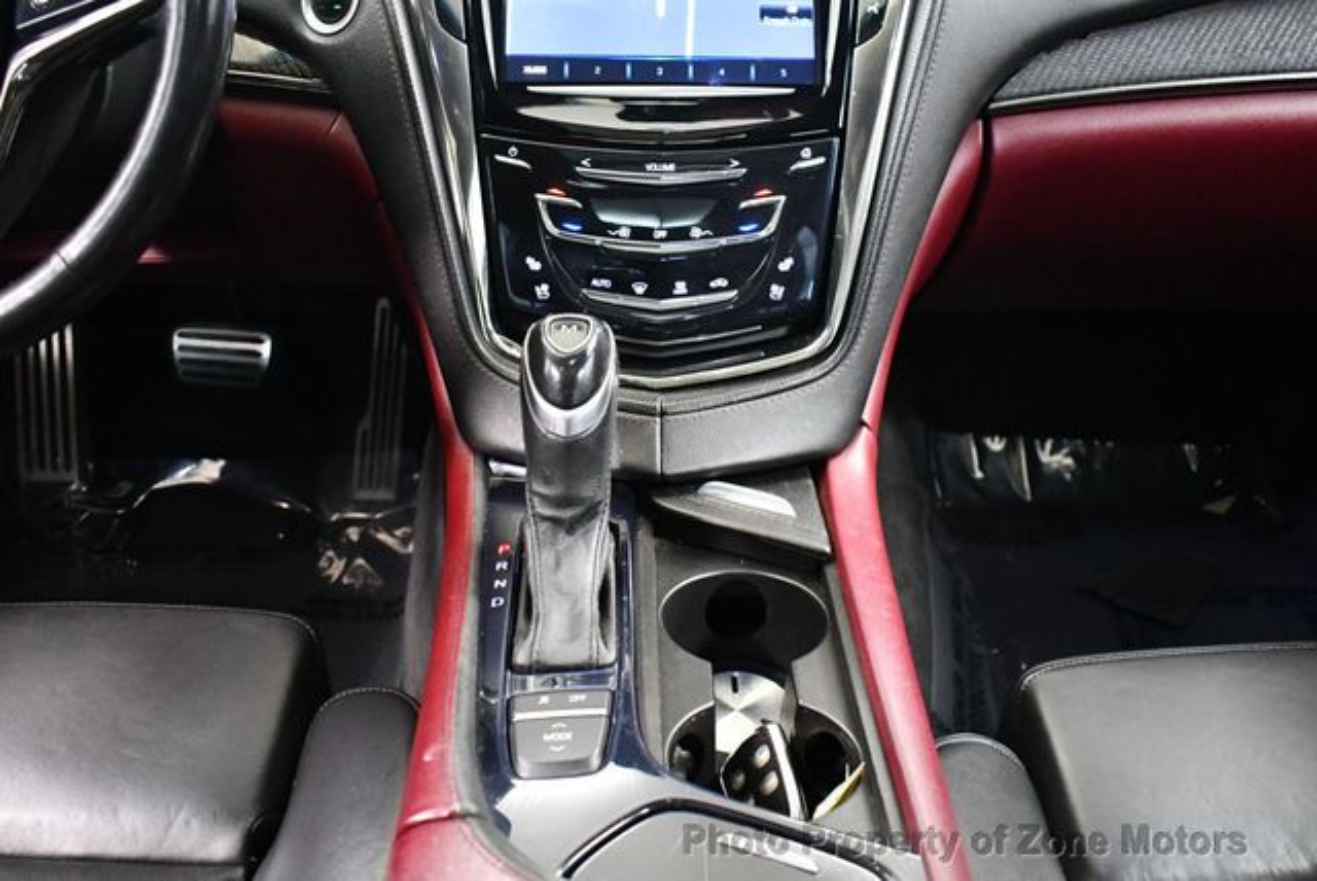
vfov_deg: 36.9
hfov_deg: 53.1
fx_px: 1318
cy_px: 440
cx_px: 658
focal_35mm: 36
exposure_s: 1/60
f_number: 3.5
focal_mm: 18
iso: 6400
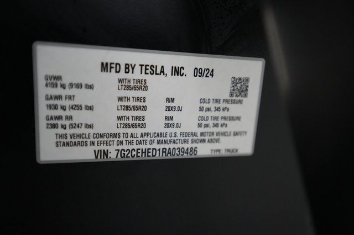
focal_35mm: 28
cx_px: 177
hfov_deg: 65.5
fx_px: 275
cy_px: 118
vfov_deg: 46.4
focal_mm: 28
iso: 6400
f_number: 2.8
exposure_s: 1/160
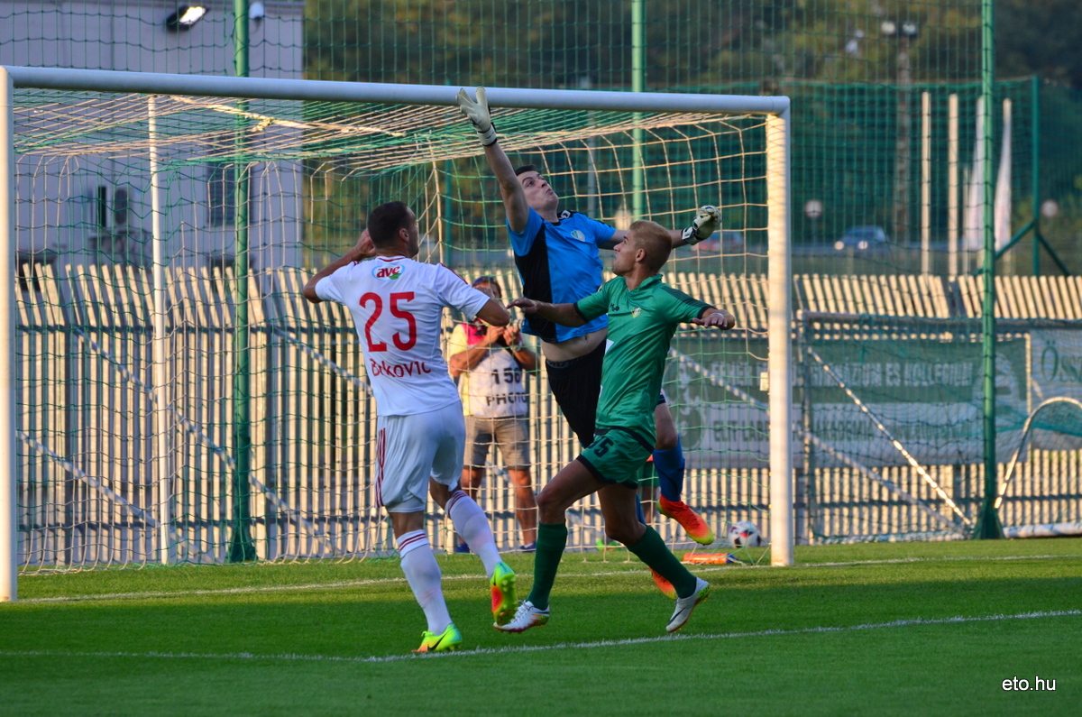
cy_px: 358
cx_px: 541
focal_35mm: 300
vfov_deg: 4.6
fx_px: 8999
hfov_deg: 6.9
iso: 640
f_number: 5.3
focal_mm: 200
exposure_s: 1/1250
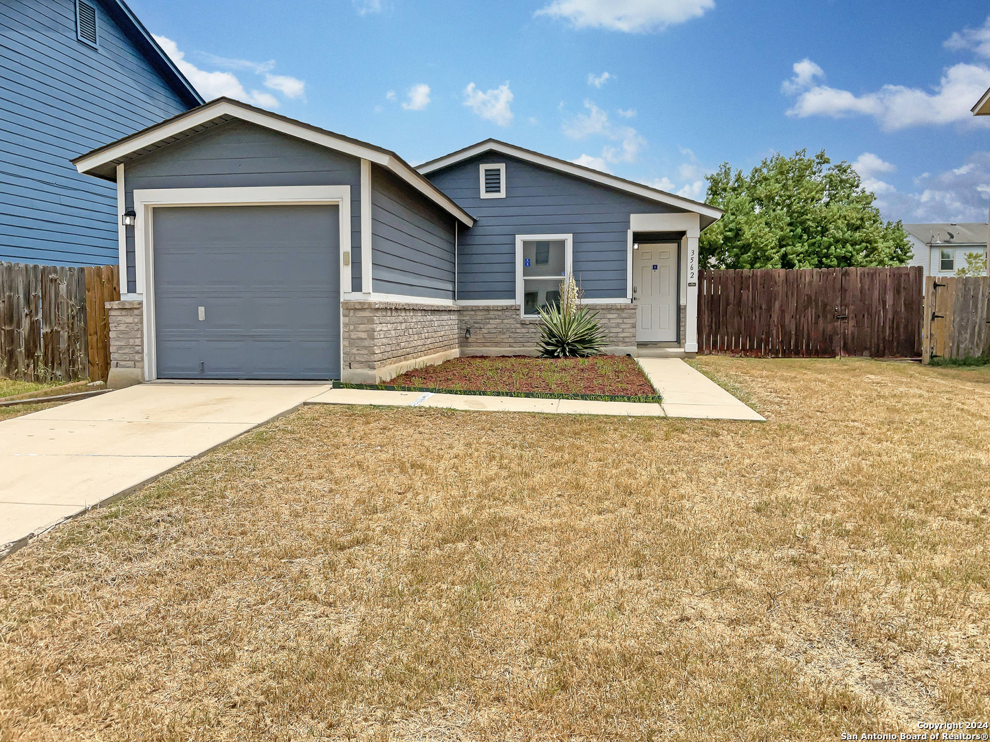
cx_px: 495
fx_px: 829
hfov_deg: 61.7
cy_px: 371
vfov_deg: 48.2
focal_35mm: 29
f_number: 1.8
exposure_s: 1/2801
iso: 16
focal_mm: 3
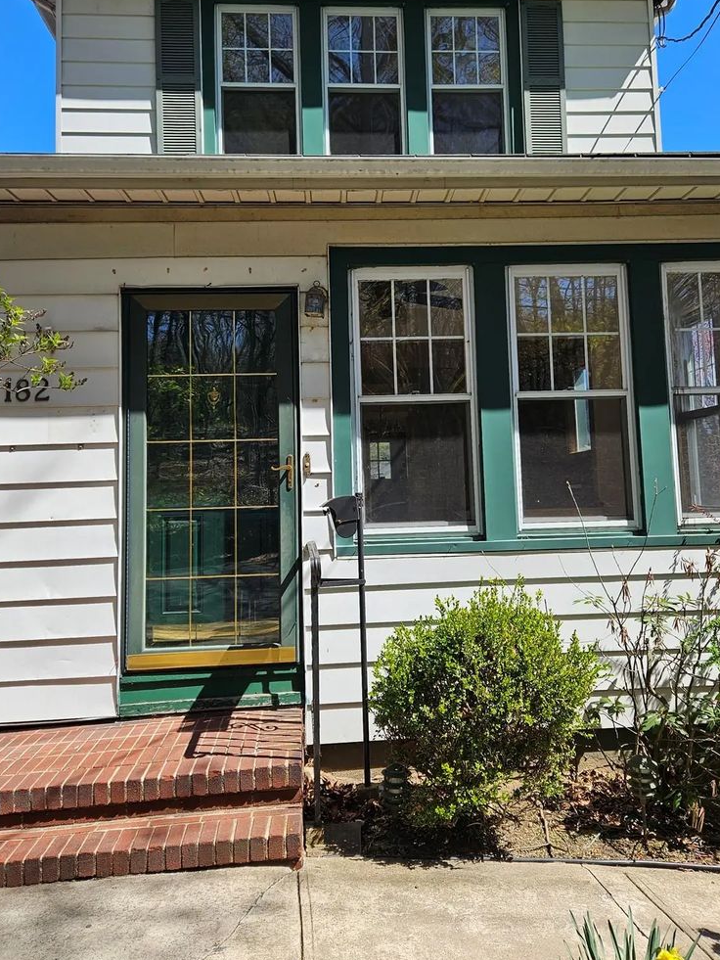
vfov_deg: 56.4
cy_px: 387
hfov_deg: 44.2
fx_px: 887
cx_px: 369
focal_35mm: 32
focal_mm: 5.4
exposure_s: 1/1529
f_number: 1.8
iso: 32
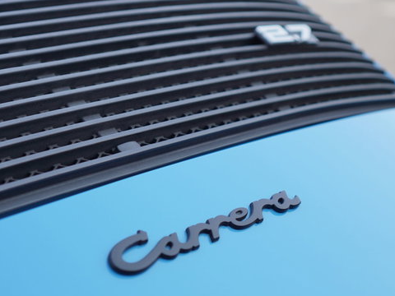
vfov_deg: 18.2
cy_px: 201
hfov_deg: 24.2
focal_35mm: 81
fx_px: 922
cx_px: 209
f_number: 2.8
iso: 160
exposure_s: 1/800
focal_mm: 35
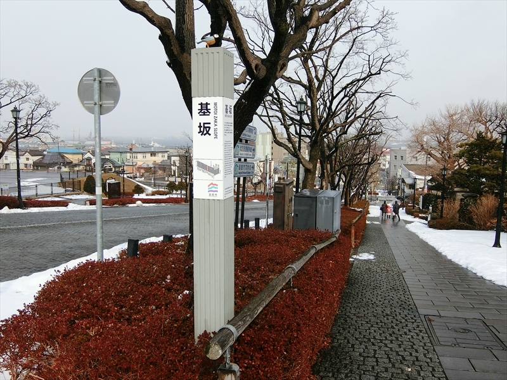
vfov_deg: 46.8
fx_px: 439
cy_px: 190
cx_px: 254
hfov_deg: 60.0
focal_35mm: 30
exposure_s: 1/250
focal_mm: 6.4
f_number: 8.2
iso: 80
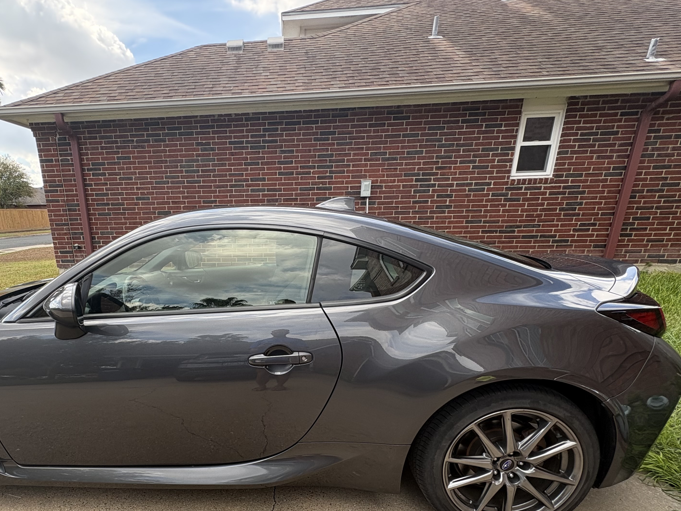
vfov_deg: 64.3
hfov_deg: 79.9
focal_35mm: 20
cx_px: 245
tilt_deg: -18.0
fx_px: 393
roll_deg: +1.5
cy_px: 339
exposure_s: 1/267
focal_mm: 2.22
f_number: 2.2
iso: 40
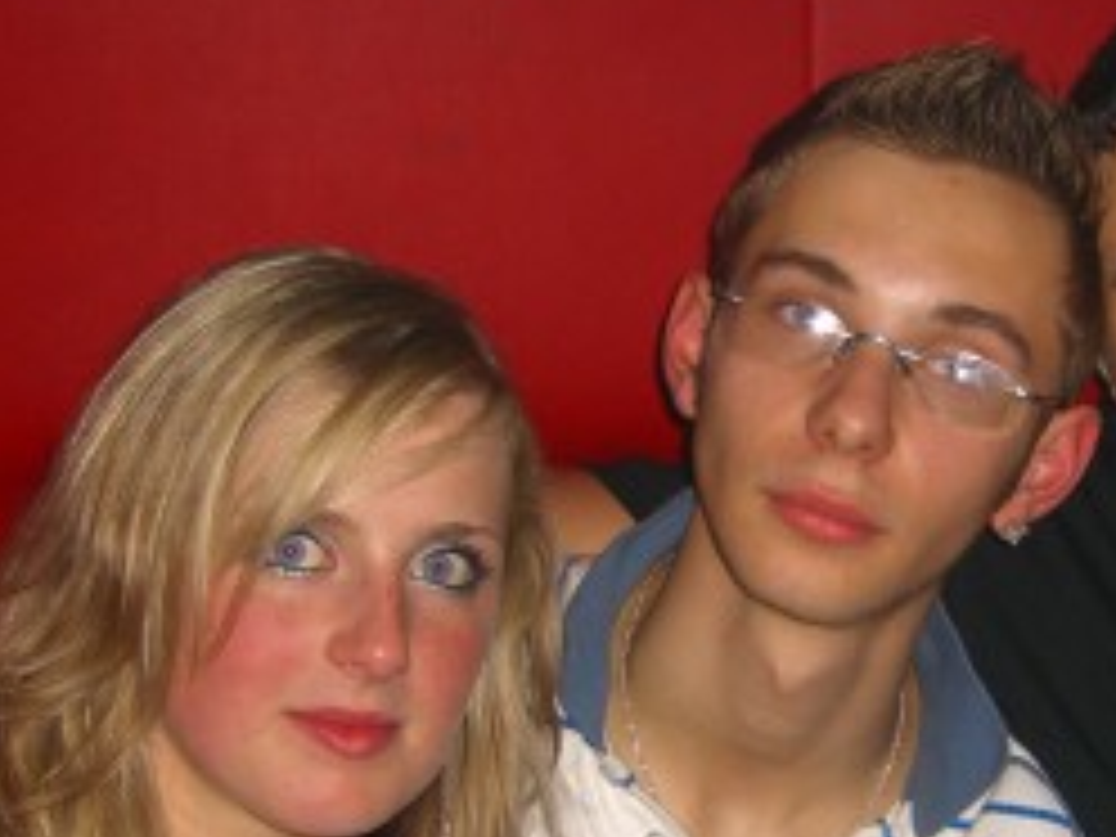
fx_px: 2966
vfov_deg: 16.0
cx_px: 837
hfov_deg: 21.1
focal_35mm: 92
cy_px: 590
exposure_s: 1/60
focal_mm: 7.9
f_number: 2.8
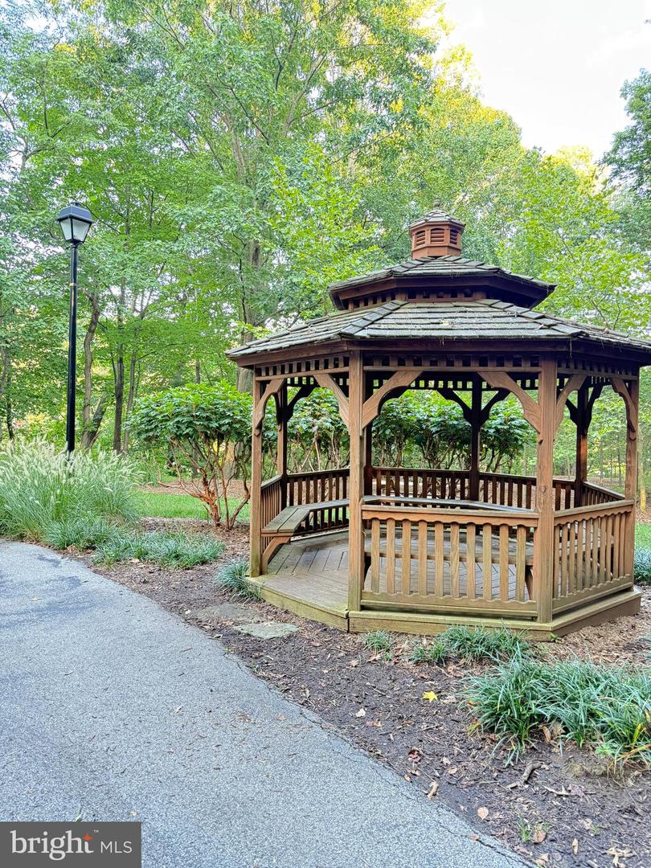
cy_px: 434
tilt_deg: -1.4
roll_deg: -1.2
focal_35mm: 24
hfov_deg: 56.8
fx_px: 602
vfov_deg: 71.6
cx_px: 326
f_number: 1.78
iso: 500
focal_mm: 6.76
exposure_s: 1/60
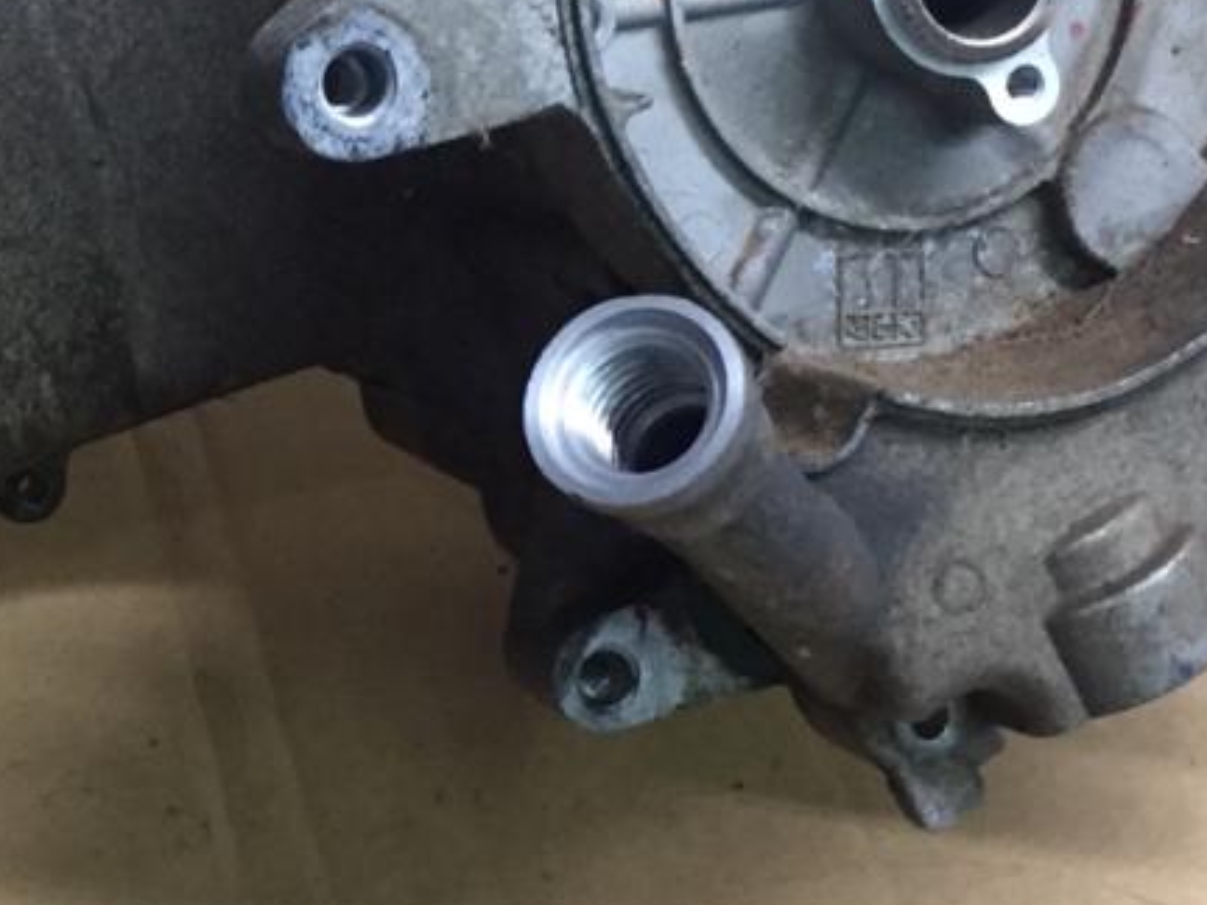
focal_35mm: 86
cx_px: 73
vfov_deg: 17.1
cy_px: 229
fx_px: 2999
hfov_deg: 22.1
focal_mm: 4.15
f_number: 2.2
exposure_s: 1/33
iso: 200
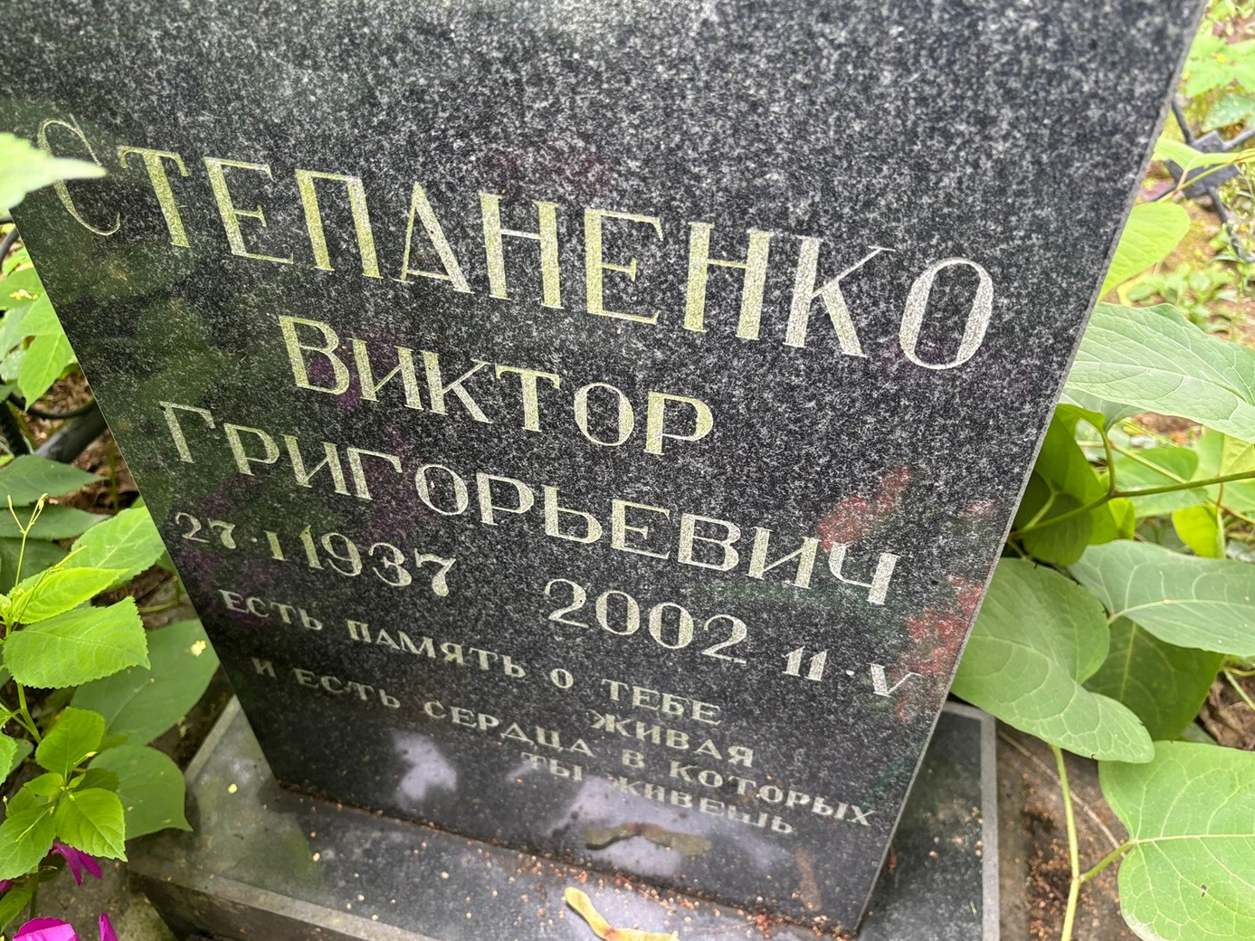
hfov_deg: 65.3
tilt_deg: -41.4
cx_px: 612
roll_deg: +0.0
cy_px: 471
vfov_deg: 51.3
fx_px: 979
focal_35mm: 27
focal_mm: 5.96
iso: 125
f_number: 1.6
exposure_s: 1/61
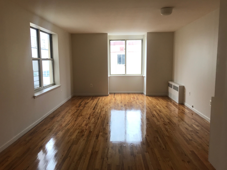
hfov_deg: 63.4
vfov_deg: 49.7
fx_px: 184
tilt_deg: -4.6
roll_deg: +0.6
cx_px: 114
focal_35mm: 28
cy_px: 85
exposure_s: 1/120
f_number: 1.8
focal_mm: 3.99
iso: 32
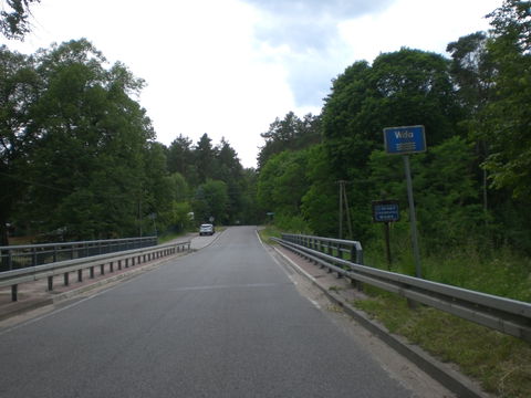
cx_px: 266
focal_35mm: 38
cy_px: 199
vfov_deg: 37.7
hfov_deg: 49.0
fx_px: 583
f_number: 3.1
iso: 50
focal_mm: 6.3
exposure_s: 1/320
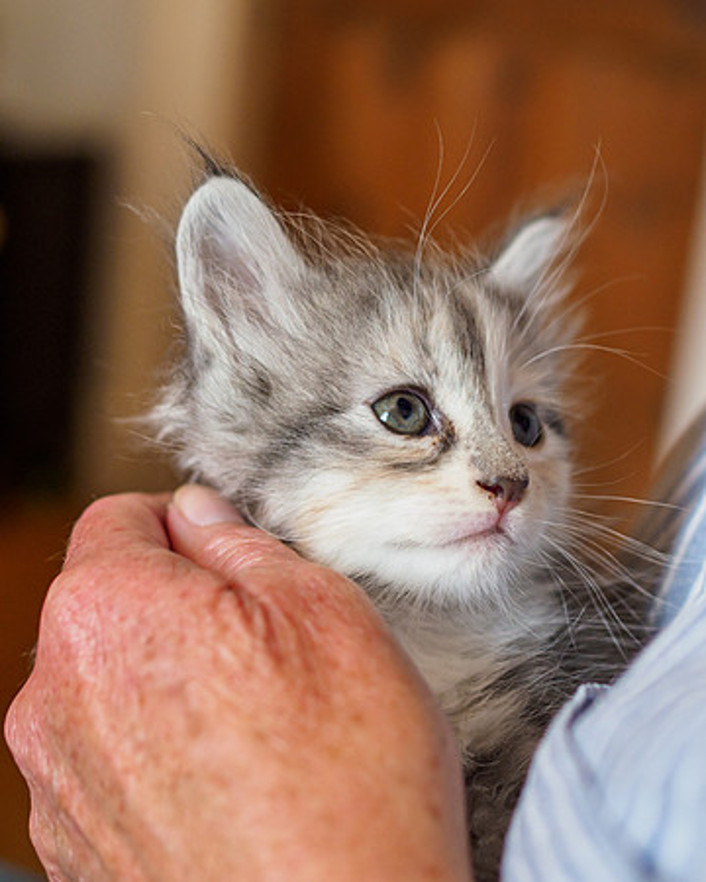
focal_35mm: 67
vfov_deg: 28.2
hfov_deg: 22.7
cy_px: 427
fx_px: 1754
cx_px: 448
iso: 800
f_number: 2
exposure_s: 1/200
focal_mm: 25
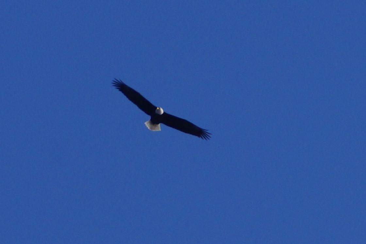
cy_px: 122
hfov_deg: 5.5
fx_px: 3811
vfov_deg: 3.7
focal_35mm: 375
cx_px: 183
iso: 100
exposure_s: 1/500
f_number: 9
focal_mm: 250
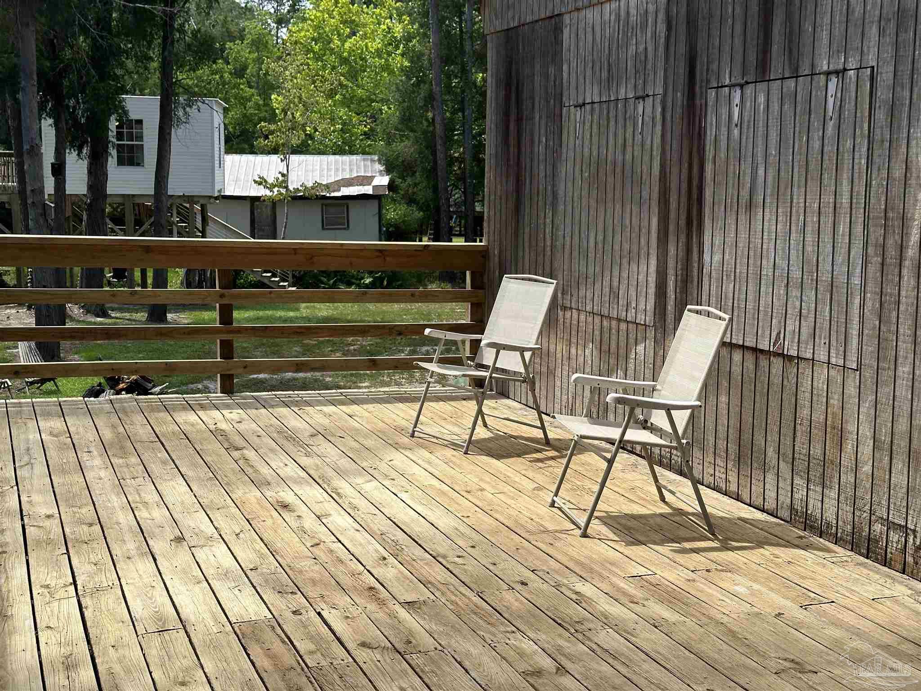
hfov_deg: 39.7
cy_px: 346
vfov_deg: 30.3
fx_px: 1277
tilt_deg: -7.3
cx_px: 460
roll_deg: -0.9
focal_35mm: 48
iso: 64
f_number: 1.78
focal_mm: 6.86
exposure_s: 1/3257
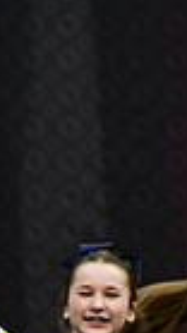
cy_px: 404
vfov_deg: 2.5
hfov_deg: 1.4
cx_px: 628
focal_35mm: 852
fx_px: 7524
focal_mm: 130
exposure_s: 1/800
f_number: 2.8
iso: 4000
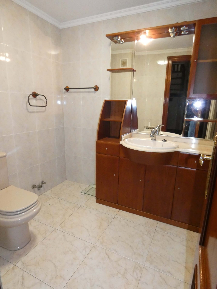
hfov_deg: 66.0
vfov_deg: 81.7
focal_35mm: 20
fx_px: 167
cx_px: 108
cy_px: 144
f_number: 2.8
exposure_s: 1/50
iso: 800
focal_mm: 3.6
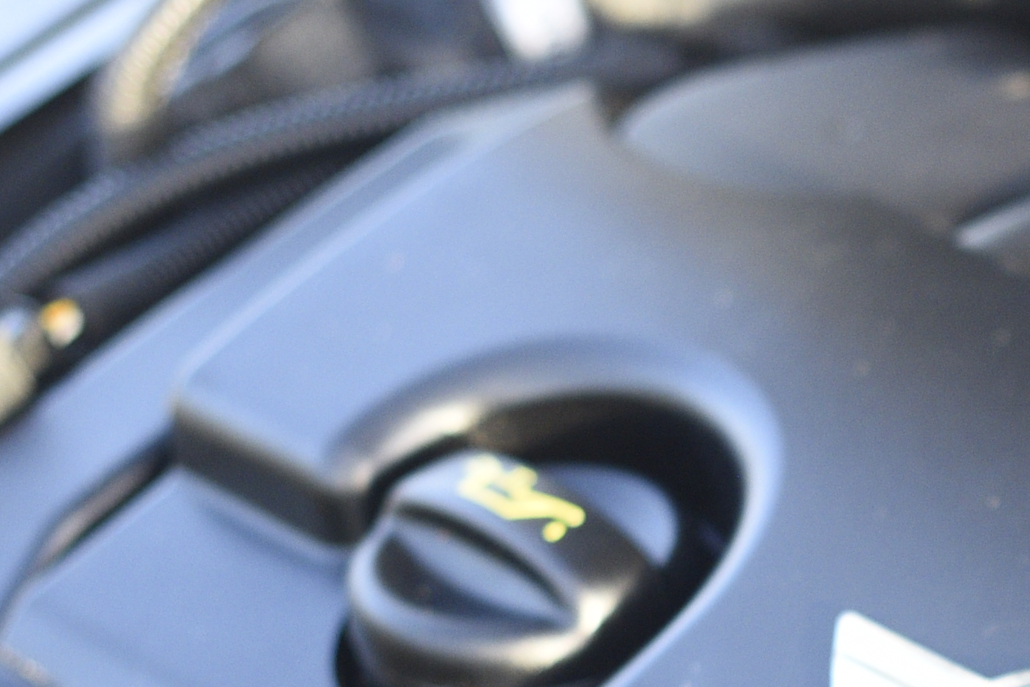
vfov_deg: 6.1
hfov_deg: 8.9
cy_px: 957
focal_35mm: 224
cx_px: 1683
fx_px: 6410
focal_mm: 50
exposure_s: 1/640
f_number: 2.8
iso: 1000
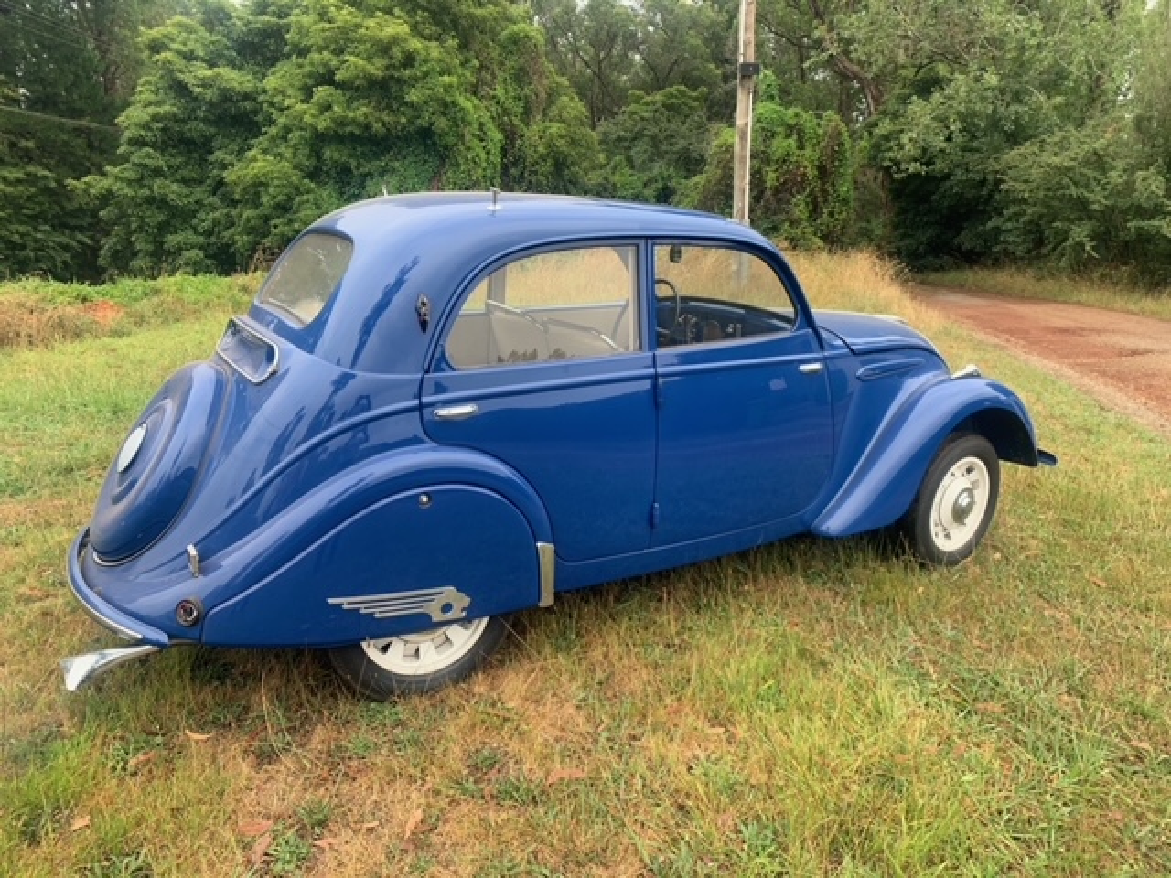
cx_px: 586
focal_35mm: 26
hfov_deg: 67.3
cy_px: 439
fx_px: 880
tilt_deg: -15.4
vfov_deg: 53.1
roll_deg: -2.6
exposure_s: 1/397
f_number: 1.8
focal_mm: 4.25
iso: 25
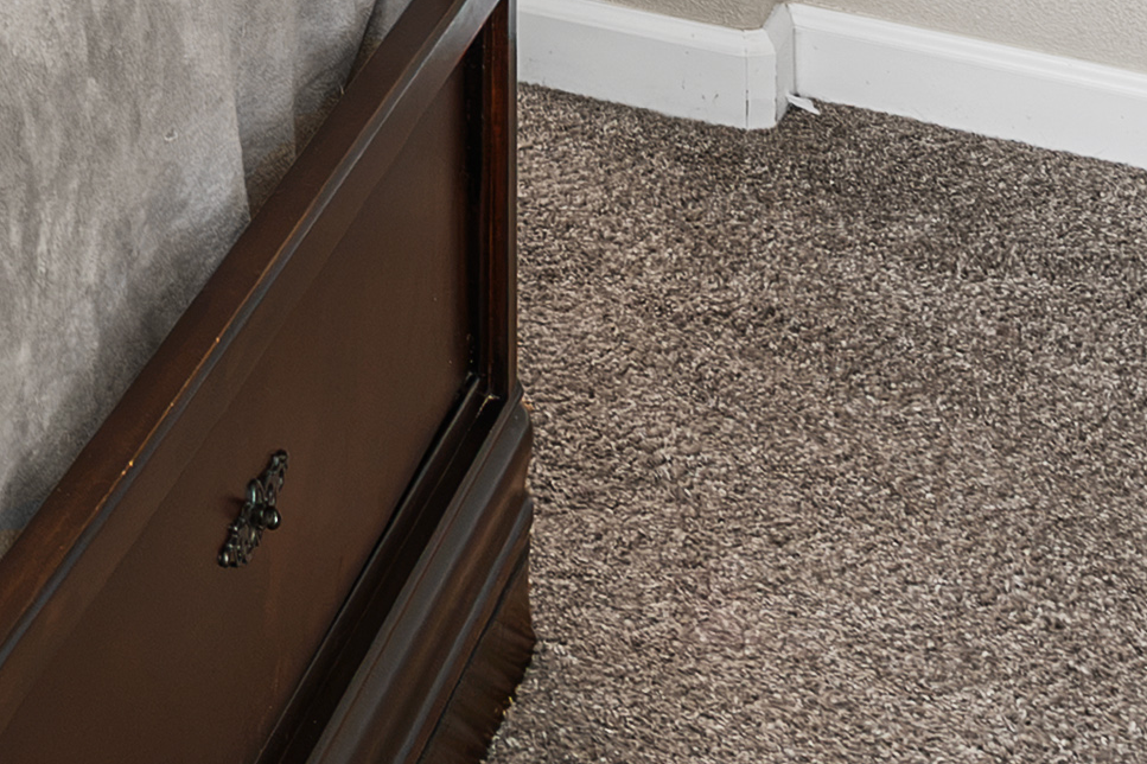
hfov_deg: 16.1
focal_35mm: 116
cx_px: -598
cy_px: -1467
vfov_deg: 9.5
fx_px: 3694
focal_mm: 16
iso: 250
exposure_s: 1/50
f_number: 4
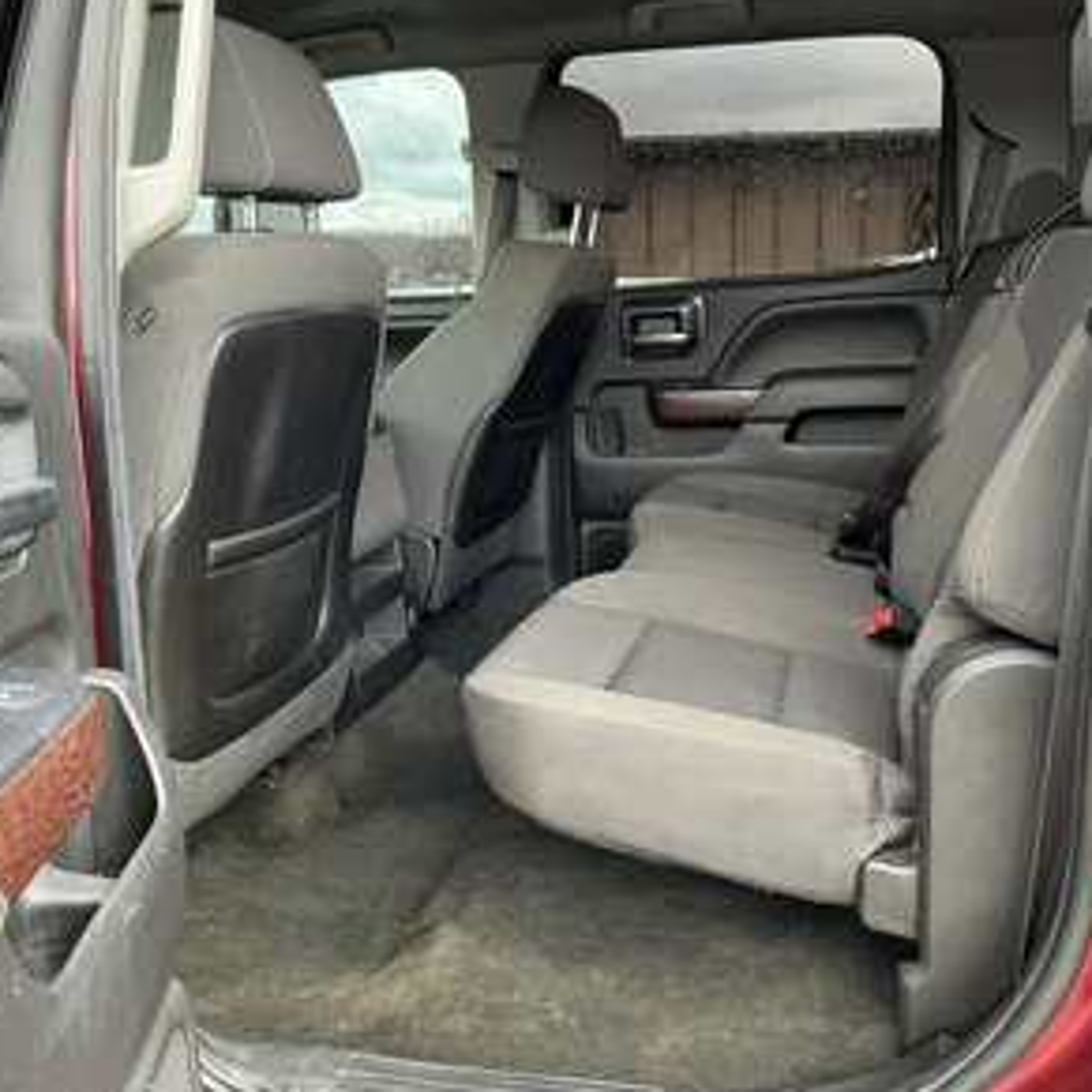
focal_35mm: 34
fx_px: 1213
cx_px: 604
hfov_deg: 48.4
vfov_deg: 48.4
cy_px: 540
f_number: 1.8
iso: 125
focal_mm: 3
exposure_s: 1/60
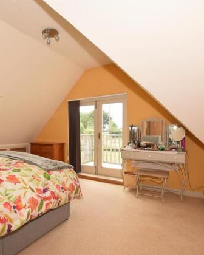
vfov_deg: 75.0
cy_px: 130
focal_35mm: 22
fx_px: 166
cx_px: 65
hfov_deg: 61.3
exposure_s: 1/200
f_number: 8
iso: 400
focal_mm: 10
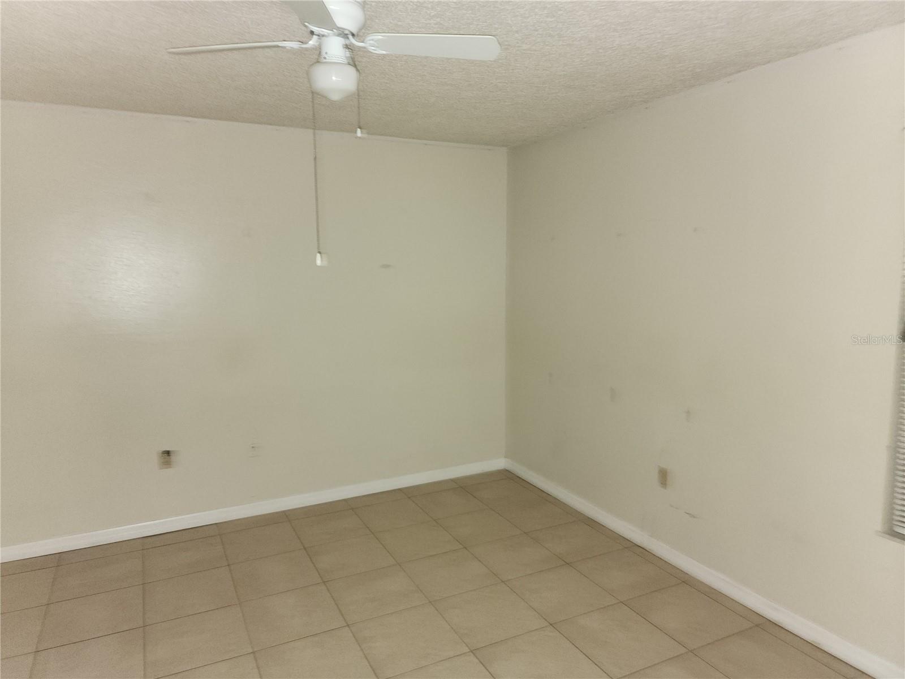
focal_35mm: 23
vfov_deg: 58.9
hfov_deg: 73.9
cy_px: 340
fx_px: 601
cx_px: 452
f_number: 1.8
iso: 200
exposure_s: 1/10
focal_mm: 6.4
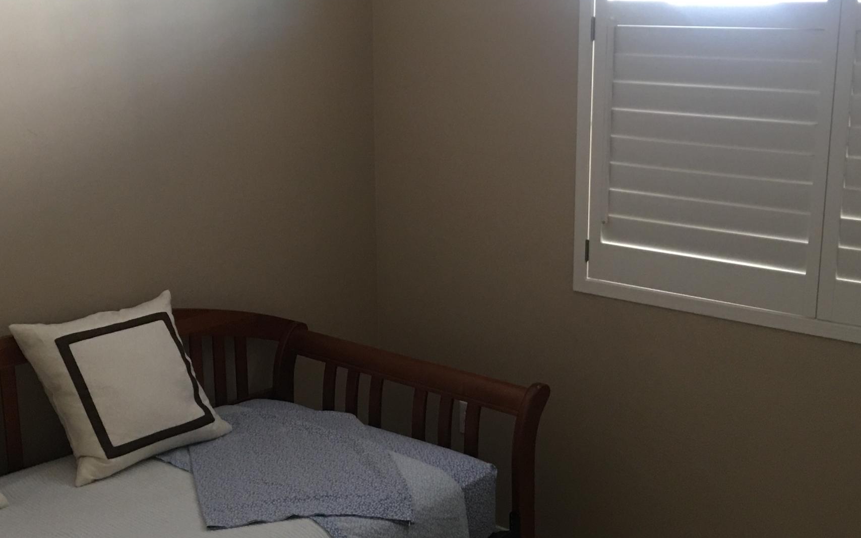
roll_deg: +0.1
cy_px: 343
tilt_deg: -15.0
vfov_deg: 23.9
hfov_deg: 37.5
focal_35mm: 54
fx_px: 1267
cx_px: 434
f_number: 2.2
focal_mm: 4.15
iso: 80
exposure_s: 1/15
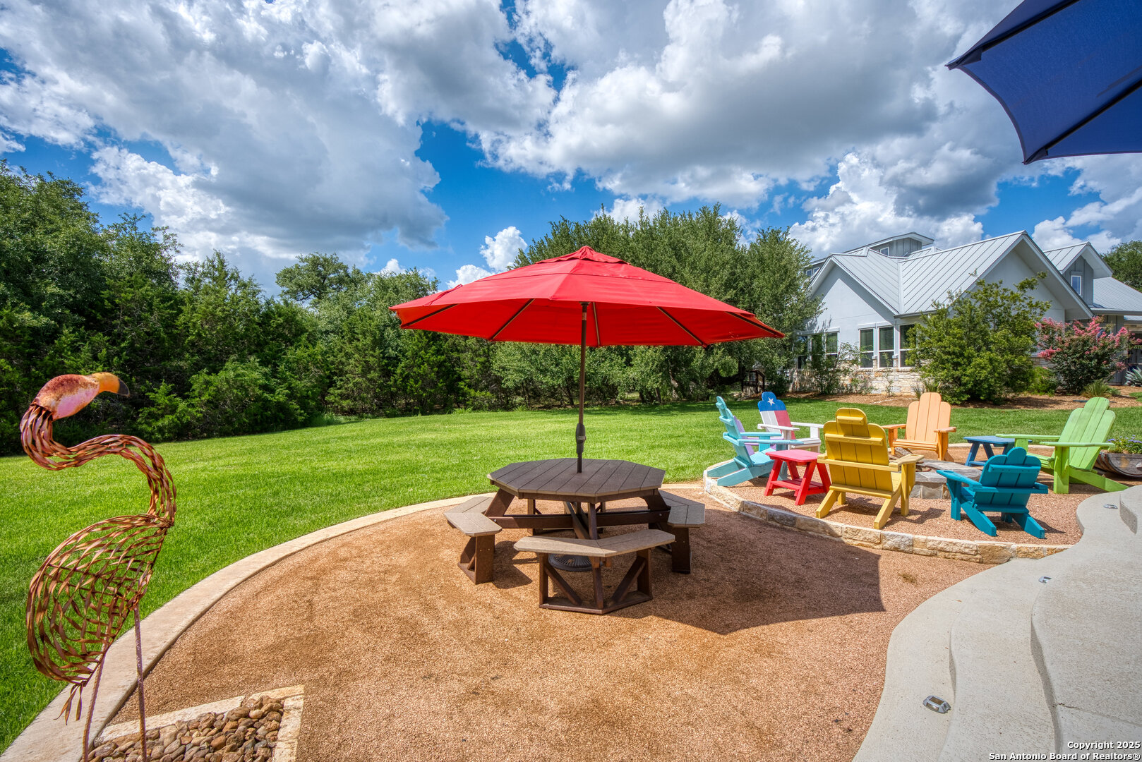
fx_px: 508
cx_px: 571
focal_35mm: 16
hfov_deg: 96.7
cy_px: 381
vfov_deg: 73.8
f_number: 11
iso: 100
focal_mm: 16
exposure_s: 1/30
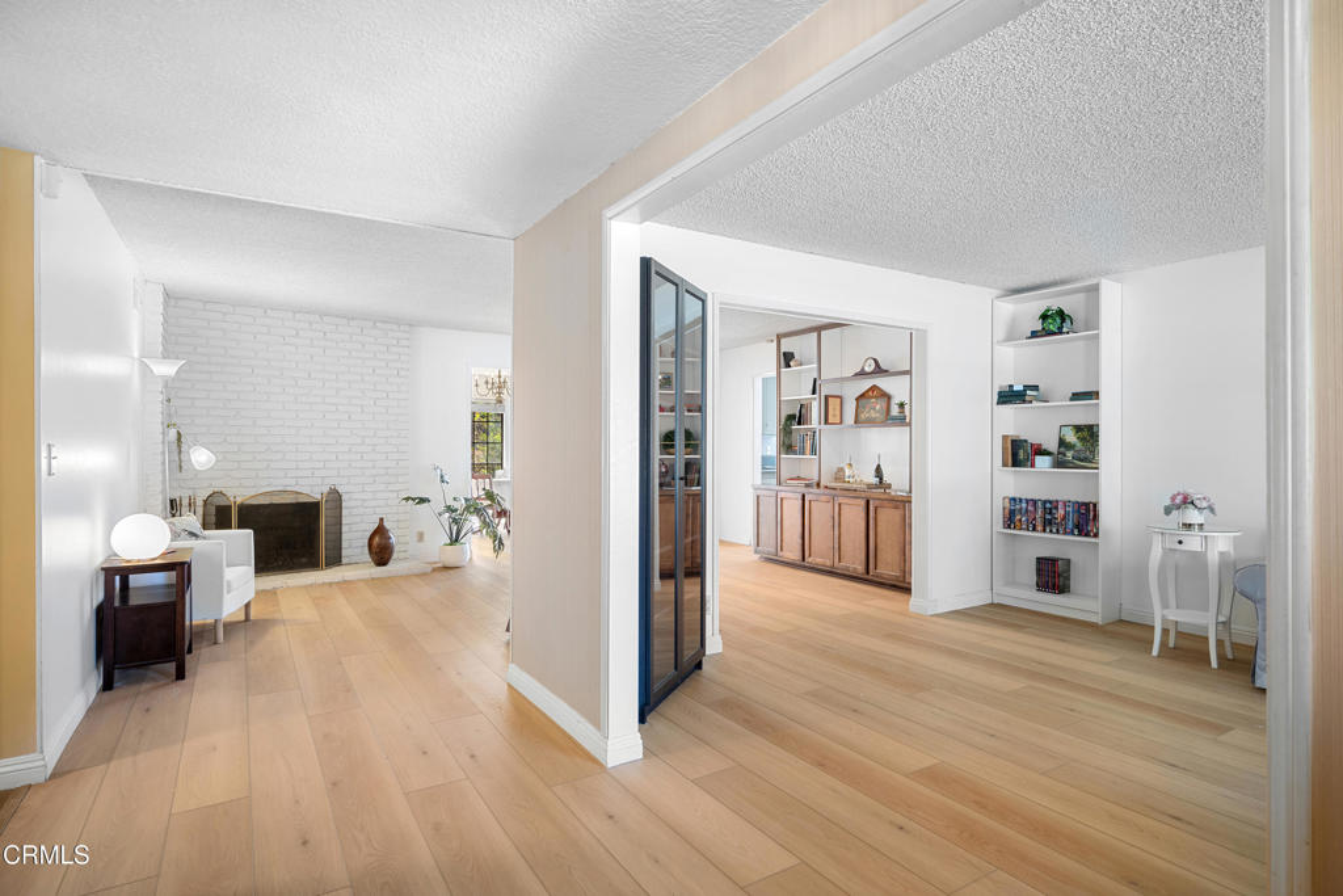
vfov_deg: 66.0
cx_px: 672
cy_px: 448
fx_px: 690
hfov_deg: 88.4
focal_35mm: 18
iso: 125
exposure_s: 2
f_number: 8
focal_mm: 18.5
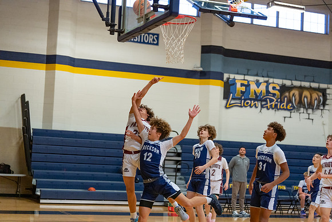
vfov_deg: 19.5
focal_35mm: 70
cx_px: 166
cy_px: 111
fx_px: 646
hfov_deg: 28.8
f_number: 2.8
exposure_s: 1/1000
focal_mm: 70
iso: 4000
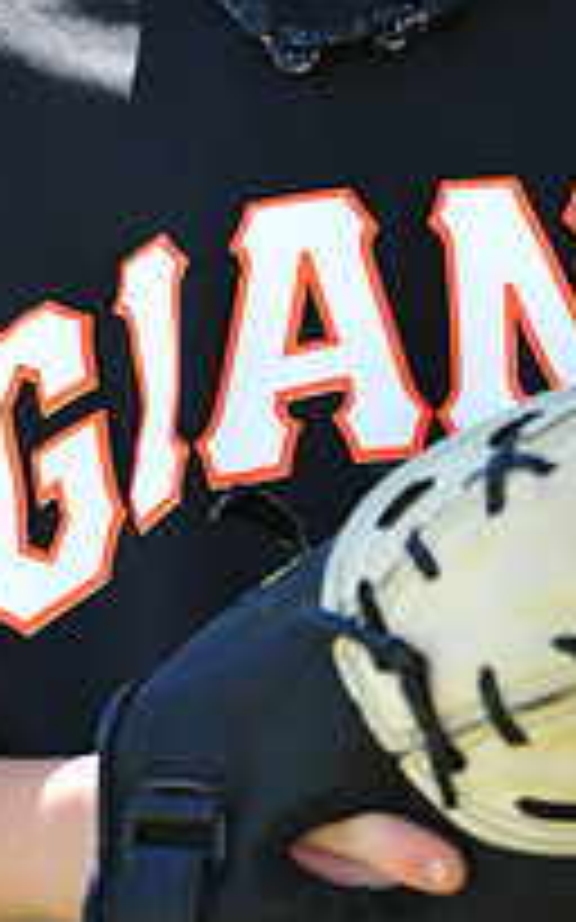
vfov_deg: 3.6
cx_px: 338
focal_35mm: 575
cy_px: -247
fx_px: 14452
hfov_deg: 2.3
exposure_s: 1/320
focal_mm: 200
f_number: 4.5
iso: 200
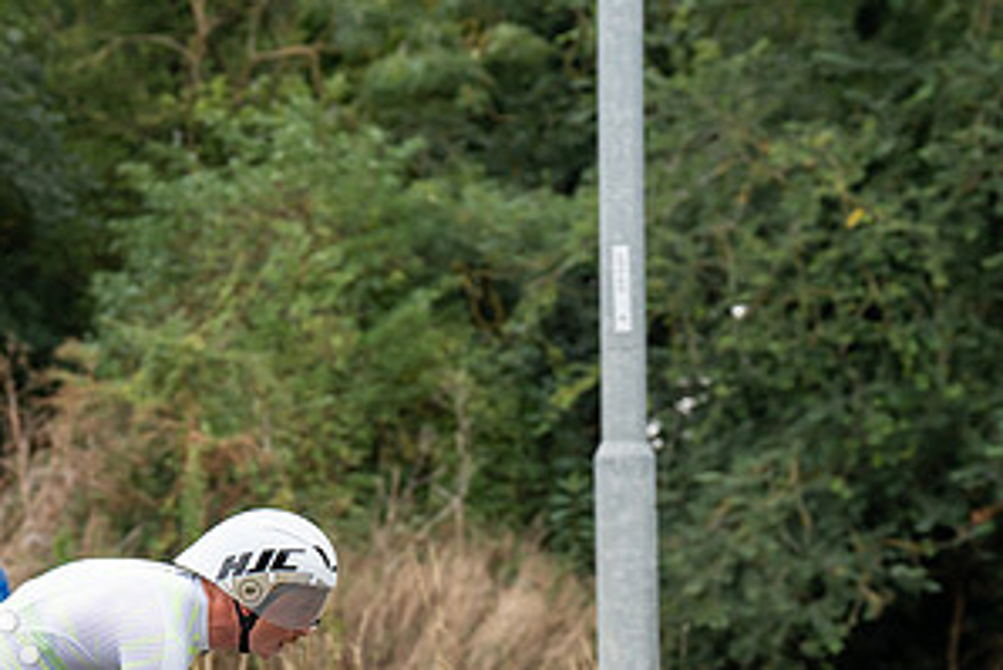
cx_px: 289
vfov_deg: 7.3
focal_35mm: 187
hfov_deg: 11.0
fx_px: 5212
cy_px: 638
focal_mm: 96
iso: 640
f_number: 4.5
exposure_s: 1/1000
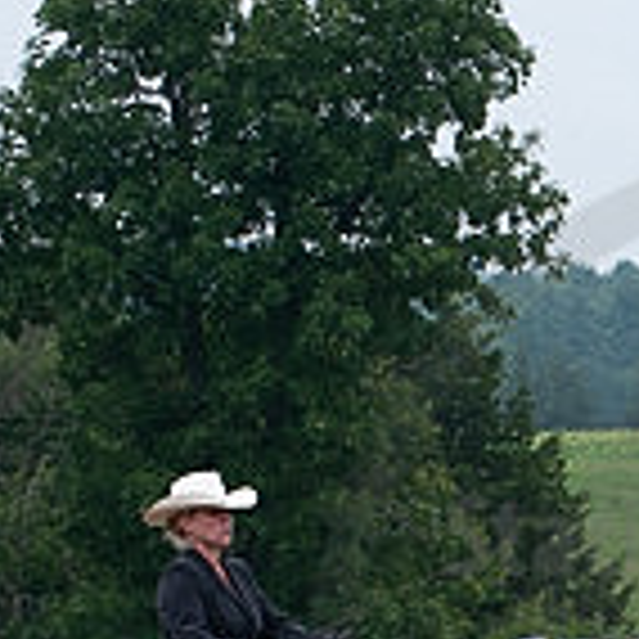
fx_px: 7894
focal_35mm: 378
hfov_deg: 4.6
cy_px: 677
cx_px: 860
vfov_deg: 4.6
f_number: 5.6
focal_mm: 125
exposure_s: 1/1000
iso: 1250
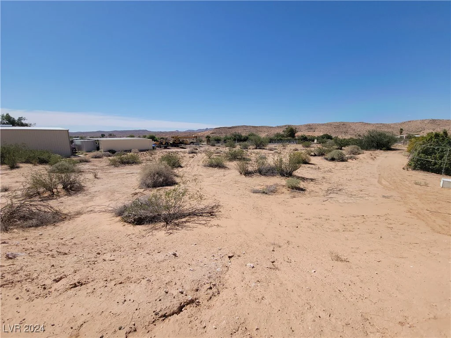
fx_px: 169
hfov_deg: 106.2
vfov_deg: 89.9
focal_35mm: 13
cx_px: 226
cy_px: 169
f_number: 2.2
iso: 50
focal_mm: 2.2
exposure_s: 1/2643
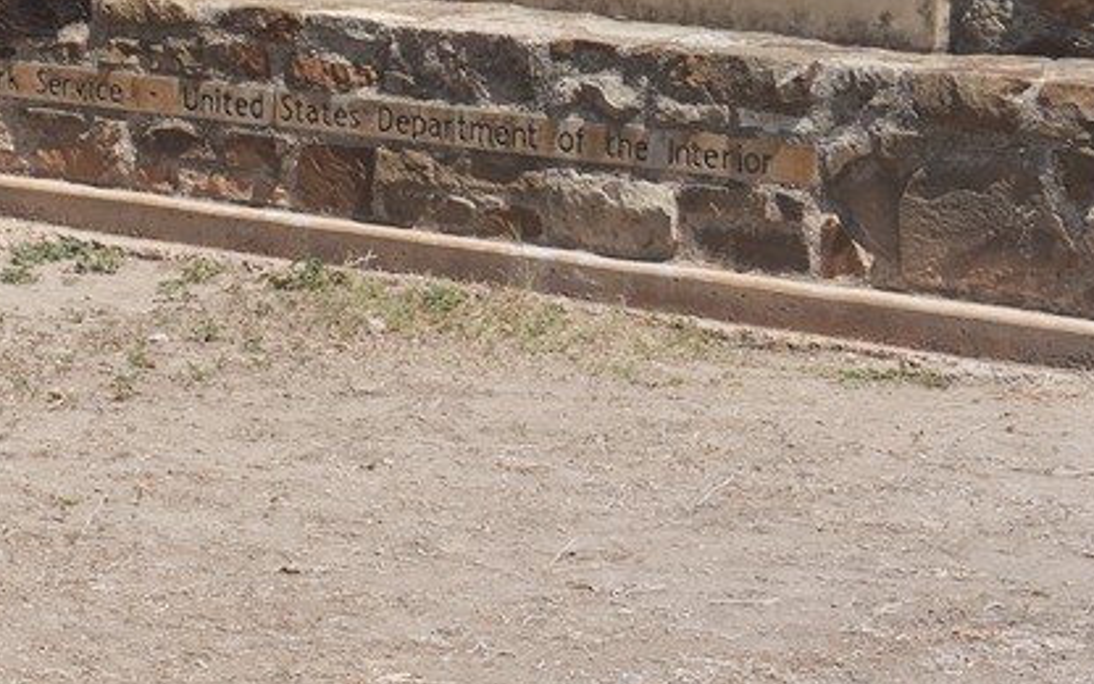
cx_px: -876
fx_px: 5695
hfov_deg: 10.3
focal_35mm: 191
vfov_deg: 6.8
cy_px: -318
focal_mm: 39
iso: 100
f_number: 16
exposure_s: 1/100
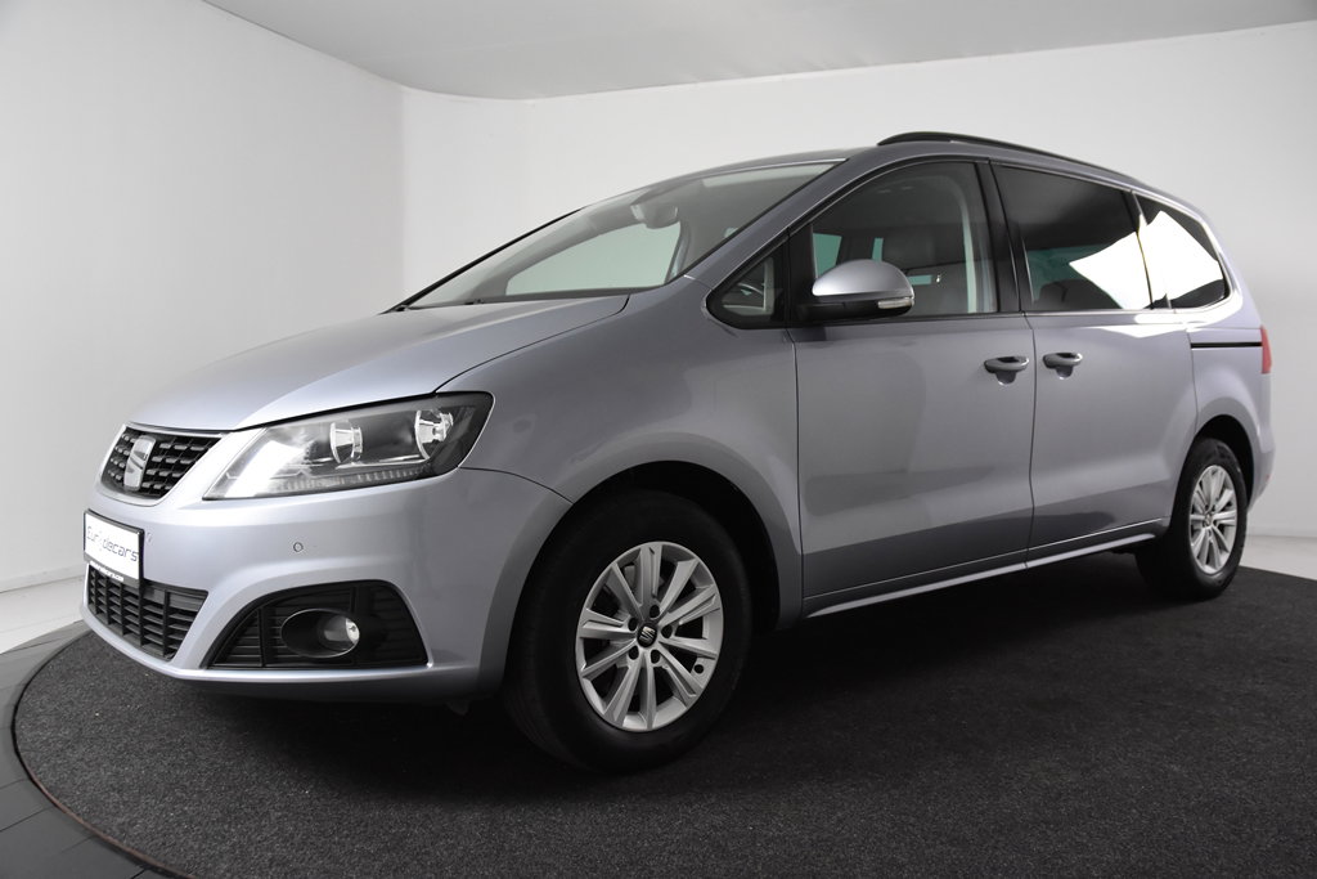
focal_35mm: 30
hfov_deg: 61.9
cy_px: 440
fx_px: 1098
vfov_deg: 43.6
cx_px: 658
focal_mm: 20
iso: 1600
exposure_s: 1/80
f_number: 4.5
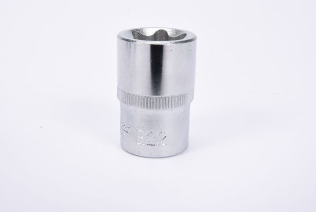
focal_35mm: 75
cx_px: 158
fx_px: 659
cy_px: 106
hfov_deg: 27.0
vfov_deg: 18.2
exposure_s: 1/125
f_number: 16
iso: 250
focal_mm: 50
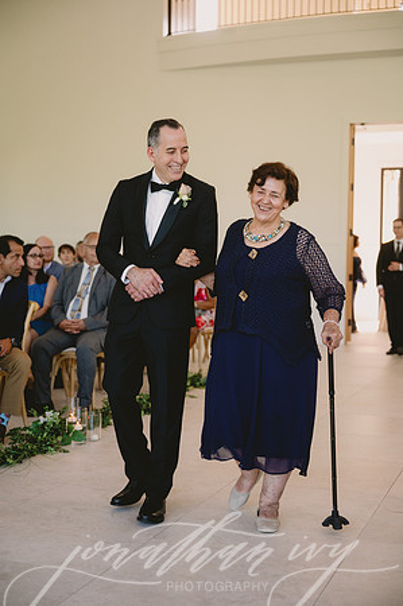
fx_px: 892
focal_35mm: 53
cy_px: 303
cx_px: 202
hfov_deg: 25.5
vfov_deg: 37.6
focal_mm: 53
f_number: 2.8
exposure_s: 1/640
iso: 1250
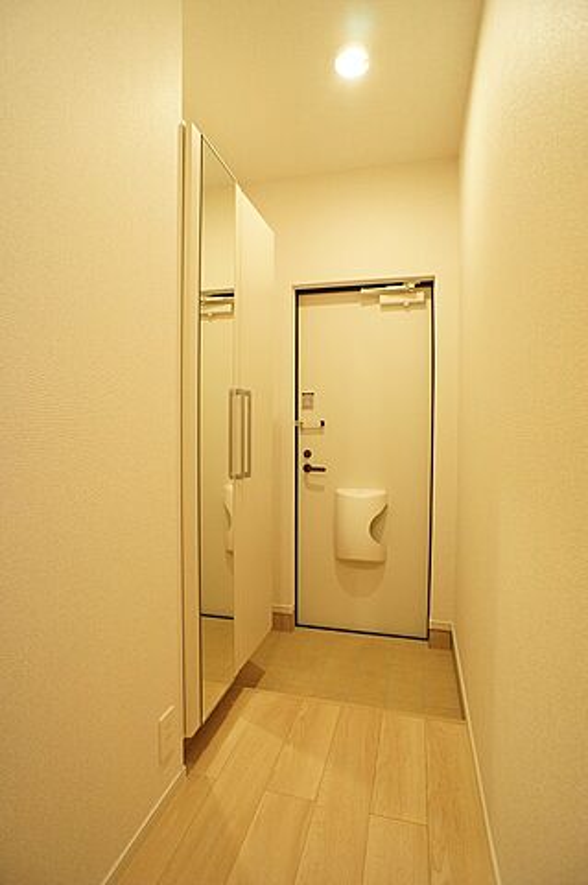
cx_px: 294
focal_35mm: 24
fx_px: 589
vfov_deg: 73.8
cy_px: 442
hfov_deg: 53.0
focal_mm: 16
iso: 1600
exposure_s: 1/60
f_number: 4.5
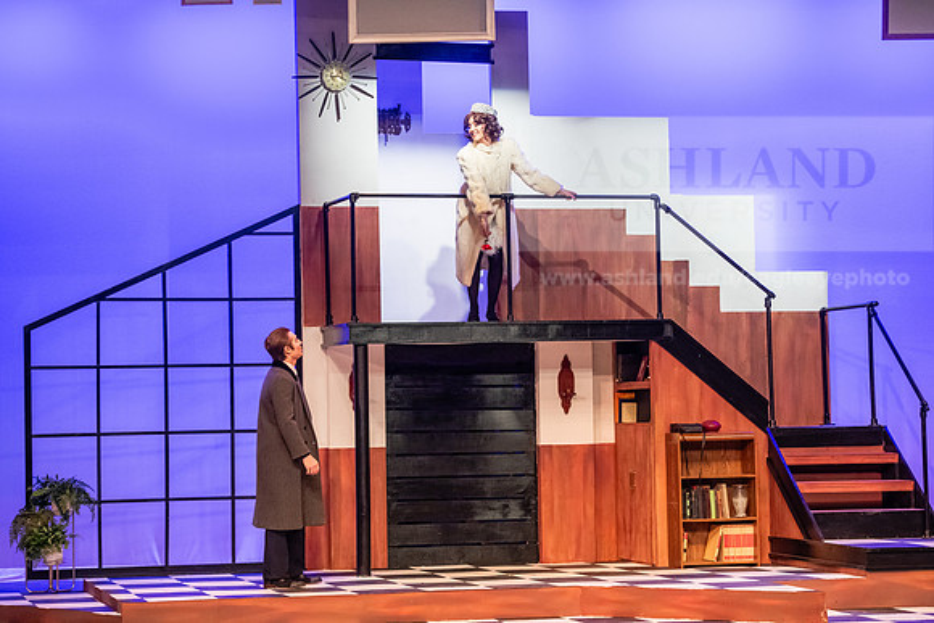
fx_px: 2543
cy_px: 312
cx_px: 467
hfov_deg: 20.8
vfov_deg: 14.0
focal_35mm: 98
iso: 3200
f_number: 3.5
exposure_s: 1/200
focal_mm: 98
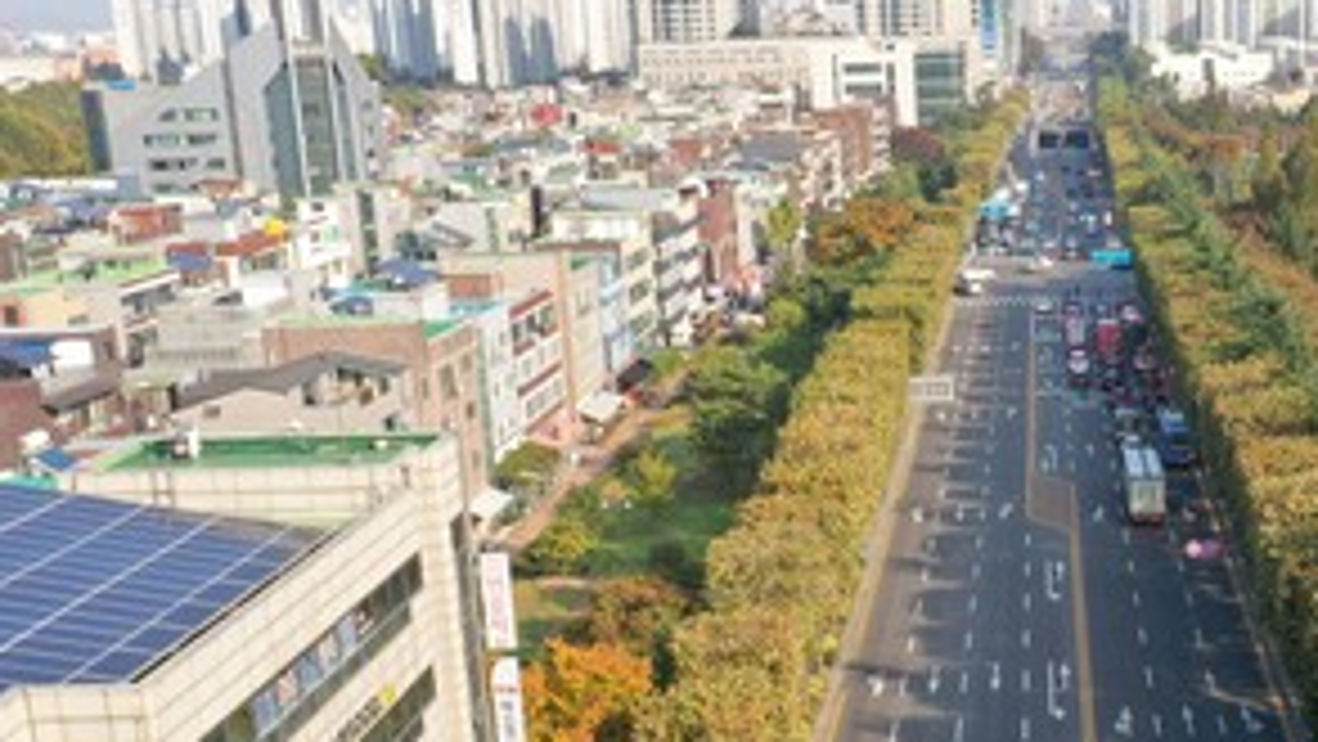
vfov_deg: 19.7
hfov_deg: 33.9
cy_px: 666
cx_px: 1053
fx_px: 2097
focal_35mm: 60
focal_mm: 10.26
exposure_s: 1/100
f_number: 10
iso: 100
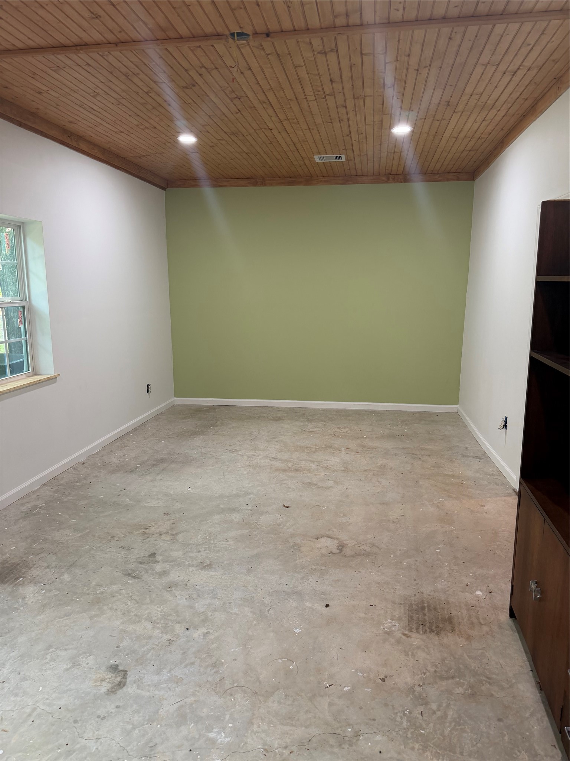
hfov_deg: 56.8
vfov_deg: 71.6
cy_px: 380
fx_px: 527
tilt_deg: -11.8
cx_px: 285
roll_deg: +0.9
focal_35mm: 24
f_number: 1.78
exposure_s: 1/60
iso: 160
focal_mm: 6.76
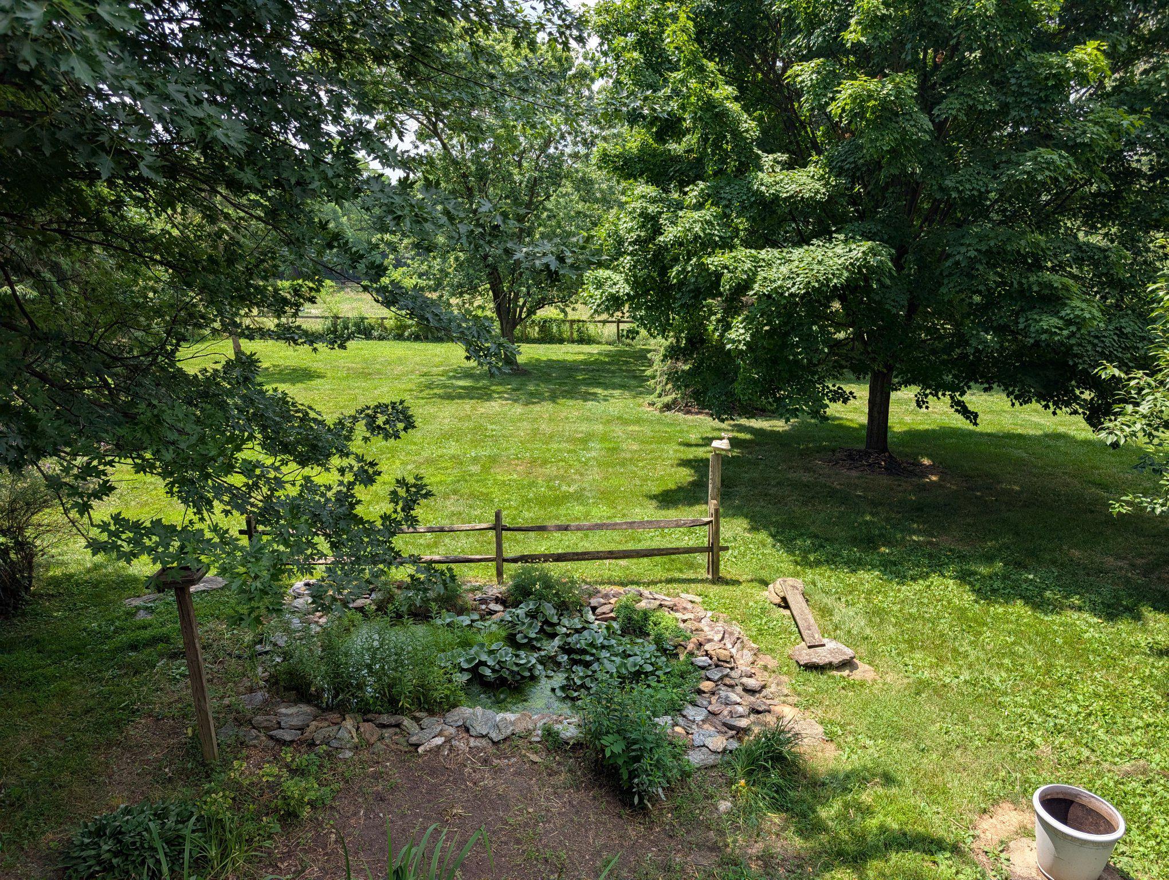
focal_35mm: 24
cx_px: 584
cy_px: 440
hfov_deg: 71.5
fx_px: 812
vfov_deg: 56.9
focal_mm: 6.9
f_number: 1.68
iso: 21
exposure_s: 1/454
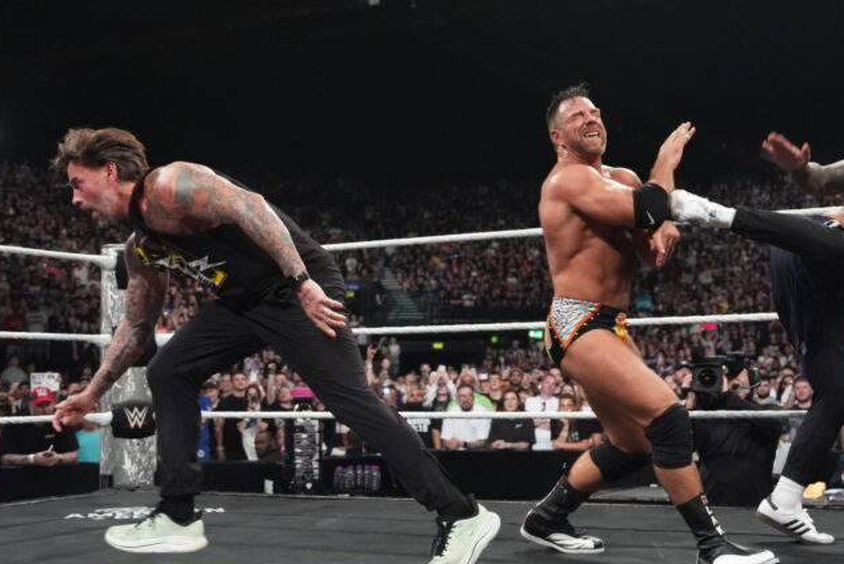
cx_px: 515
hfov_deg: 36.1
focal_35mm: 55
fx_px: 1290
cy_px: 287
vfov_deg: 24.7
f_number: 3.2
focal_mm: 34
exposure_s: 1/800
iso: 5000
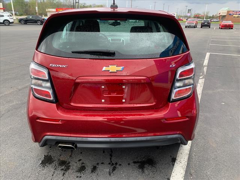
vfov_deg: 53.1
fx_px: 180
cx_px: 120
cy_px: 90
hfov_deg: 67.3
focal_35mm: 26
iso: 25
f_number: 1.8
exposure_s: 1/135
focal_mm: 4.25
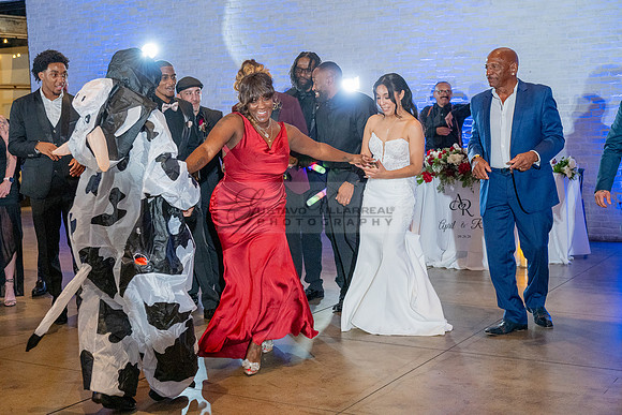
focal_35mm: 52
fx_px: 899
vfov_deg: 26.0
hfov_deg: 38.2
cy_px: 208
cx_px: 311
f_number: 4
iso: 3200
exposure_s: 1/200
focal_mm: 52
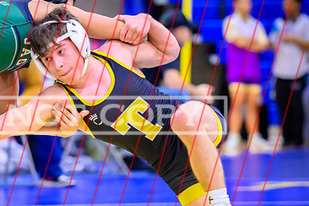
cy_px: 136
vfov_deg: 5.4
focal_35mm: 255
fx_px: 2189
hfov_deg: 8.1
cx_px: 128
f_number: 2.8
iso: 6400
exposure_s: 1/640
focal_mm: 130
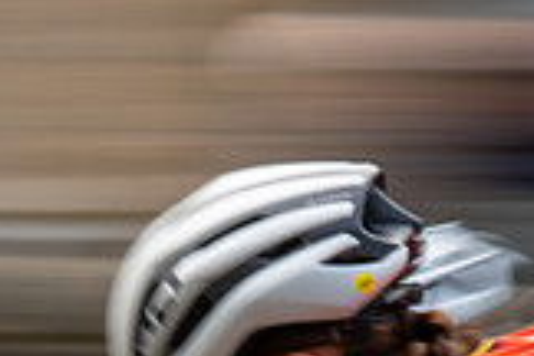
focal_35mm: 257
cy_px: 522
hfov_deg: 8.0
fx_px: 3812
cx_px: 501
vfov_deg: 5.3
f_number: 22
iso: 400
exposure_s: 1/25
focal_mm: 72
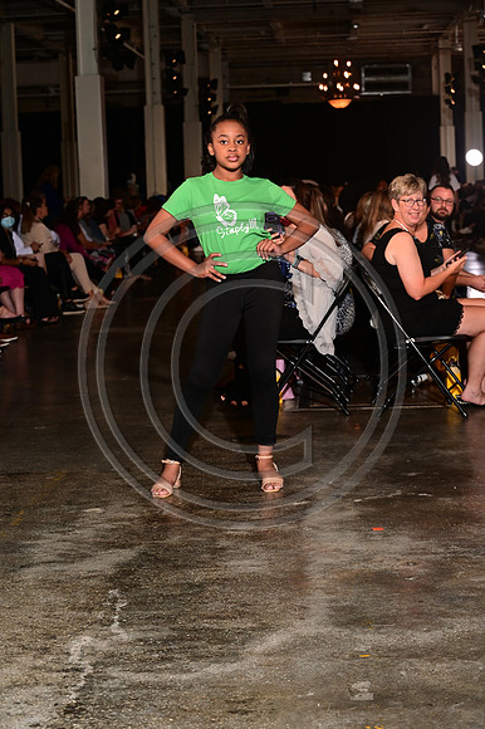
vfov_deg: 28.9
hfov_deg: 19.4
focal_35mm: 70
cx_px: 242
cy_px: 364
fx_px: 1416
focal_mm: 70
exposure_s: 1/125
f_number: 6.3
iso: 1000
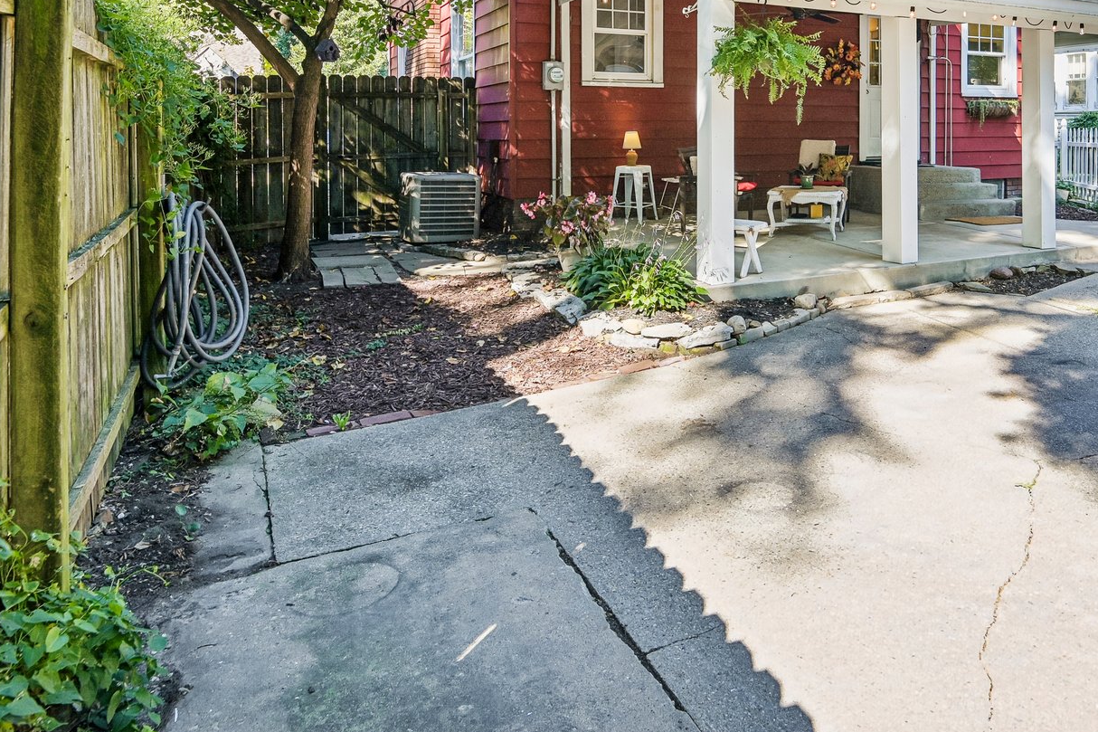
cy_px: 118
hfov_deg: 64.7
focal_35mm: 27
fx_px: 823
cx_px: 772
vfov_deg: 44.9
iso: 100
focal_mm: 16
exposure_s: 1/40
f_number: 8
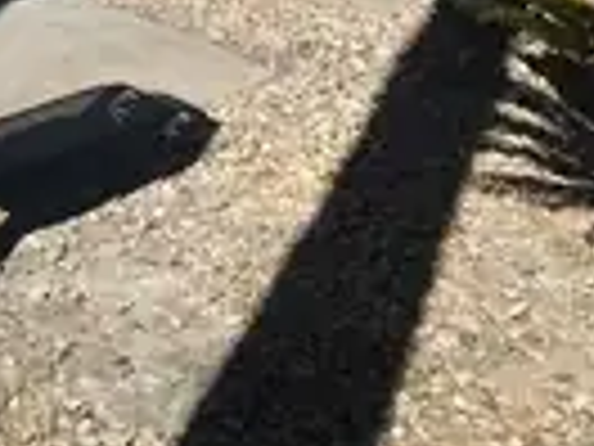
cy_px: -216
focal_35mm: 88
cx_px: -135
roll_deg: -1.0
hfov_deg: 20.7
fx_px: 1510
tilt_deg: -11.4
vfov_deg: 15.5
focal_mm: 4.15
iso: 25
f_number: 2.2
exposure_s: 1/2653
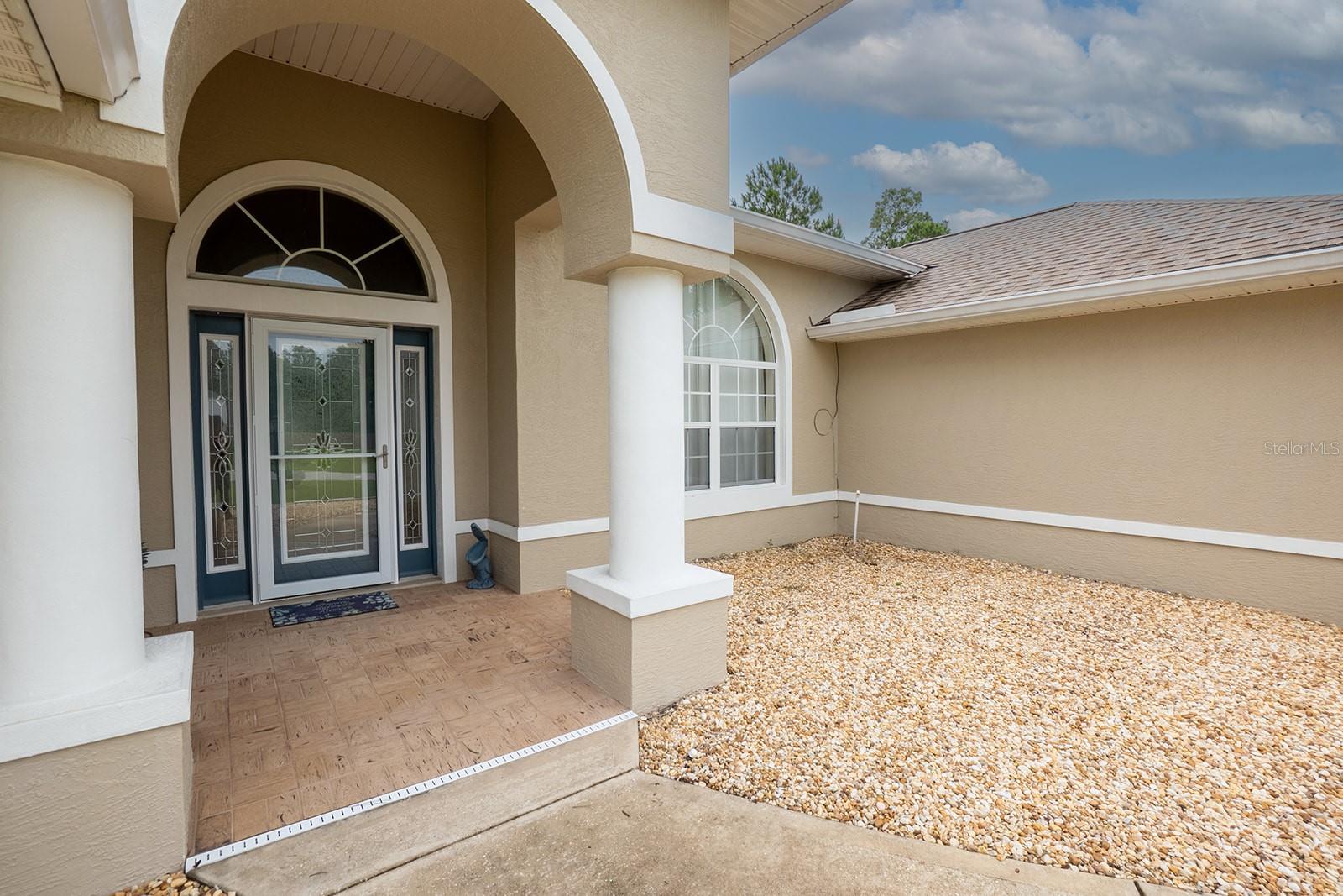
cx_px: 672
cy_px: 448
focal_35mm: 15
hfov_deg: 100.4
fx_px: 560
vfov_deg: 77.3
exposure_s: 1/1250
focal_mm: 10
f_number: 13
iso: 500
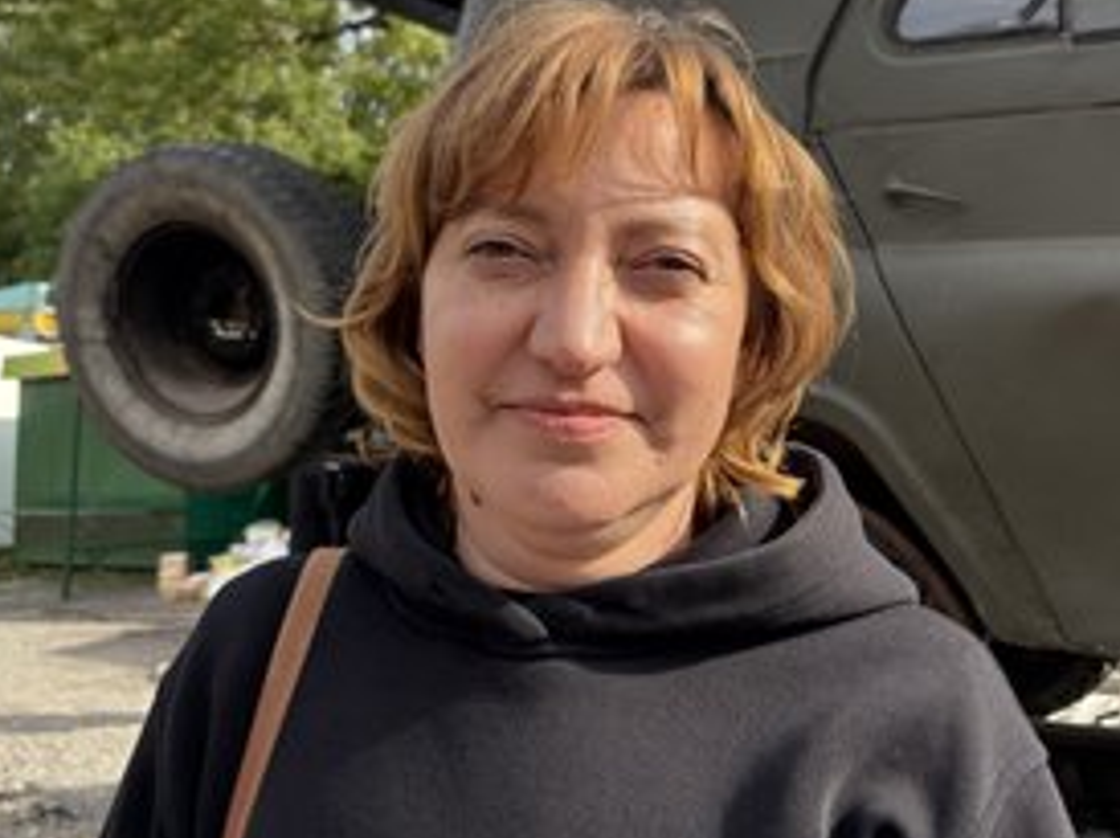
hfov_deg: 48.9
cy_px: 274
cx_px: 634
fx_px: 1228
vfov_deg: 37.2
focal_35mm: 38
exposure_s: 1/1381
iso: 50
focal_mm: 5.96
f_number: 1.6
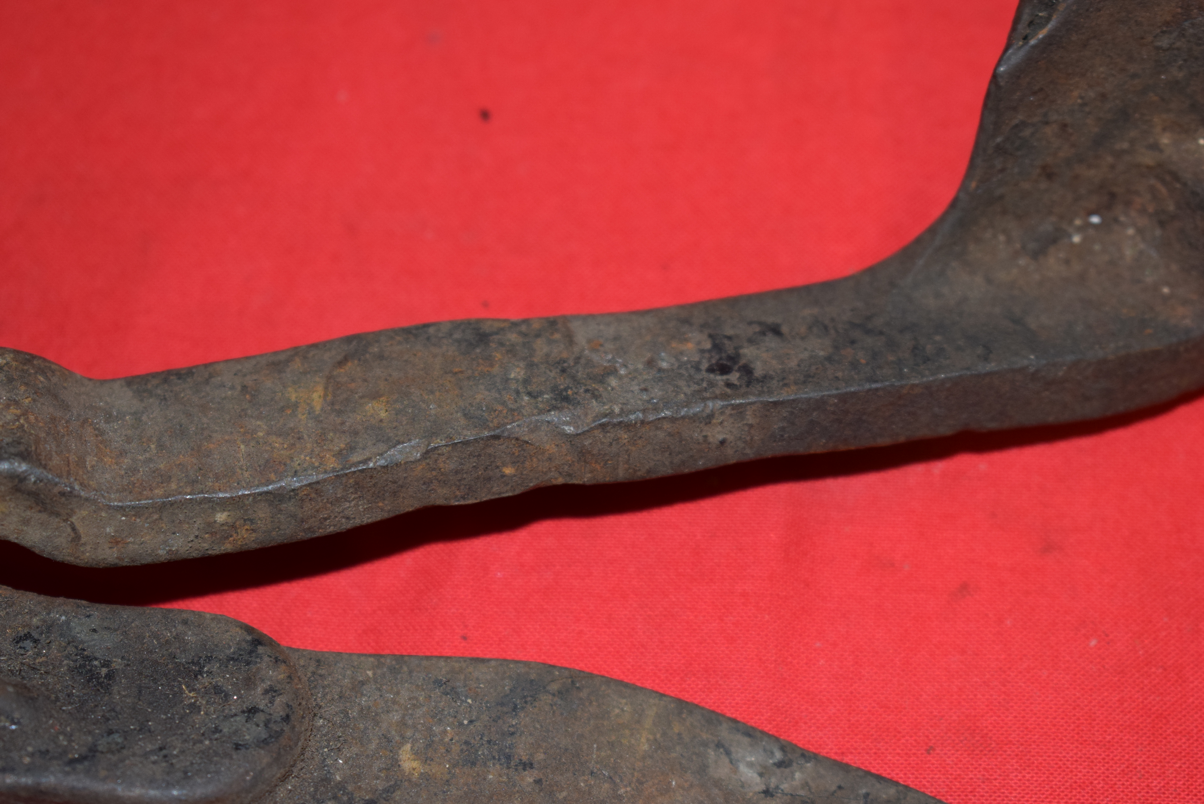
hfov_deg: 24.6
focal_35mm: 82
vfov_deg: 16.6
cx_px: 602
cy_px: 402
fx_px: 2760
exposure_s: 1/60
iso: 640
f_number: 5.6
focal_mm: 55
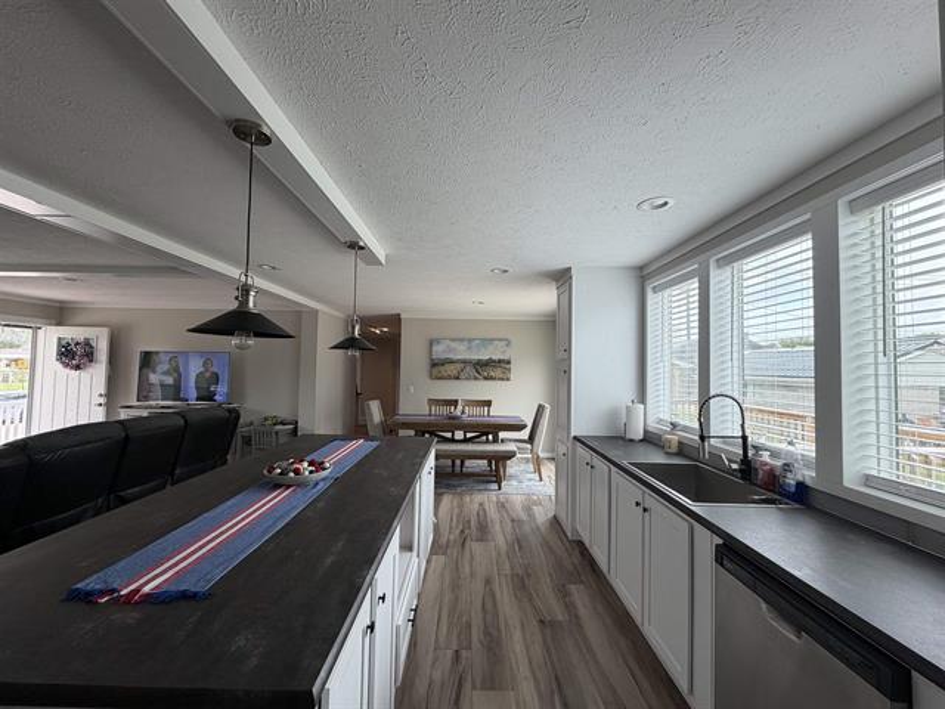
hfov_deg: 102.1
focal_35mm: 14
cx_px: 472
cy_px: 354
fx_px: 382
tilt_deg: +2.2
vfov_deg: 85.7
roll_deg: -0.5
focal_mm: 2.22
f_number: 2.2
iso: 50
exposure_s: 1/121
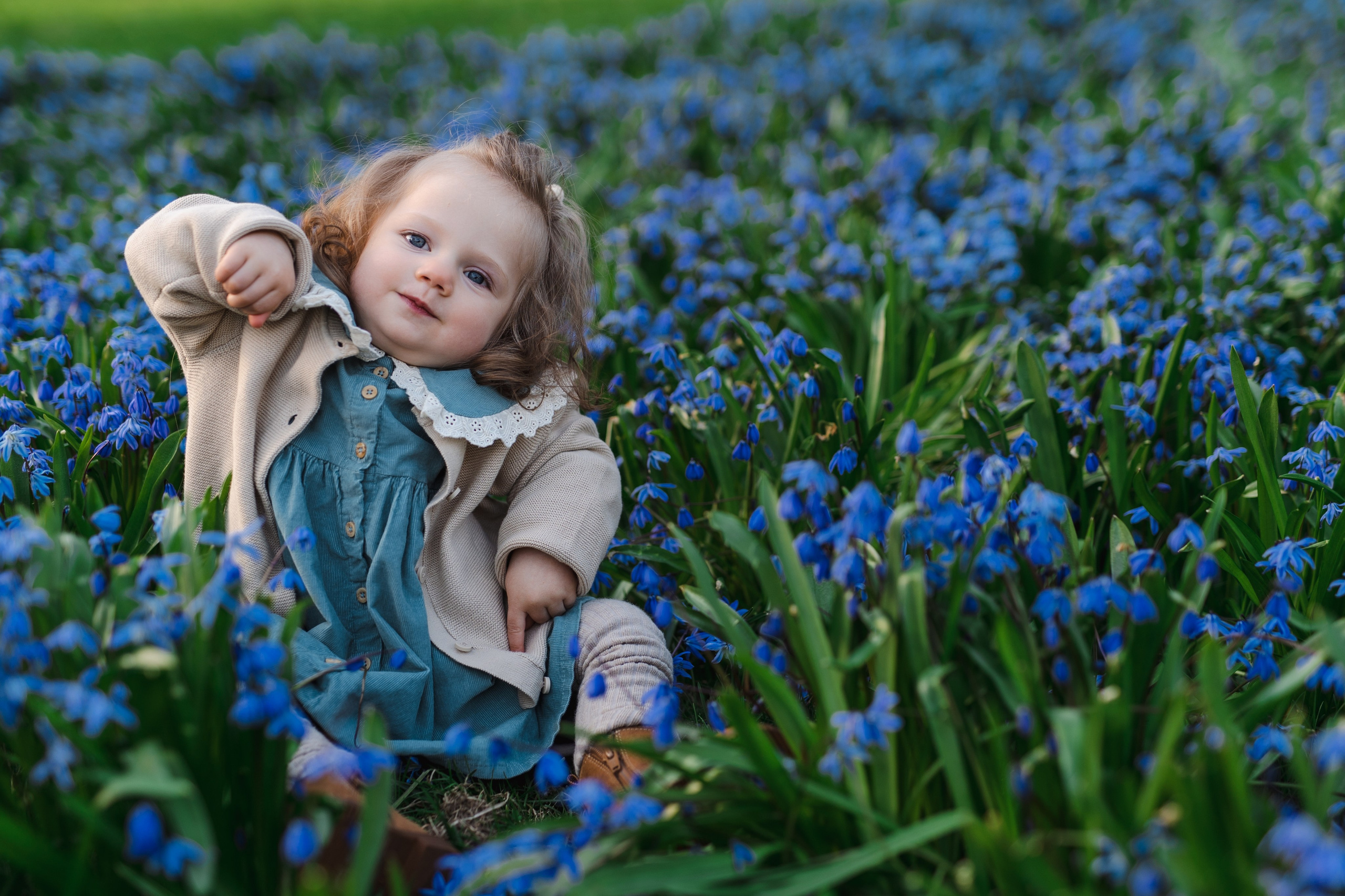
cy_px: 449
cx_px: 691
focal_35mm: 52
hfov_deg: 37.9
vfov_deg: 25.7
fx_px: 1960
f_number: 2
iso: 160
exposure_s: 1/640
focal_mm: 50
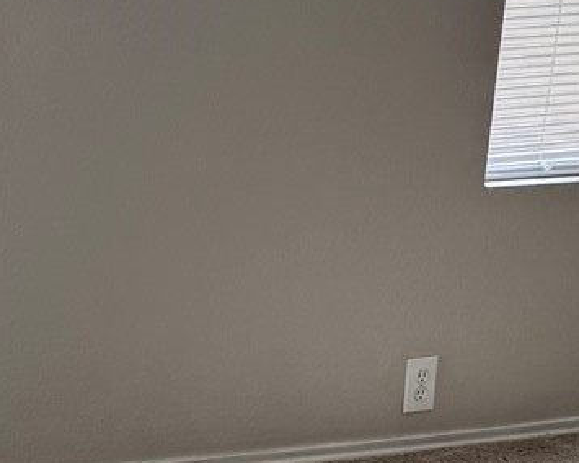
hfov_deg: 14.1
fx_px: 2313
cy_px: 523
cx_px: 38
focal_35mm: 135
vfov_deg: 11.3
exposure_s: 1/174
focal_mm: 6.76
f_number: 1.78
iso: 64
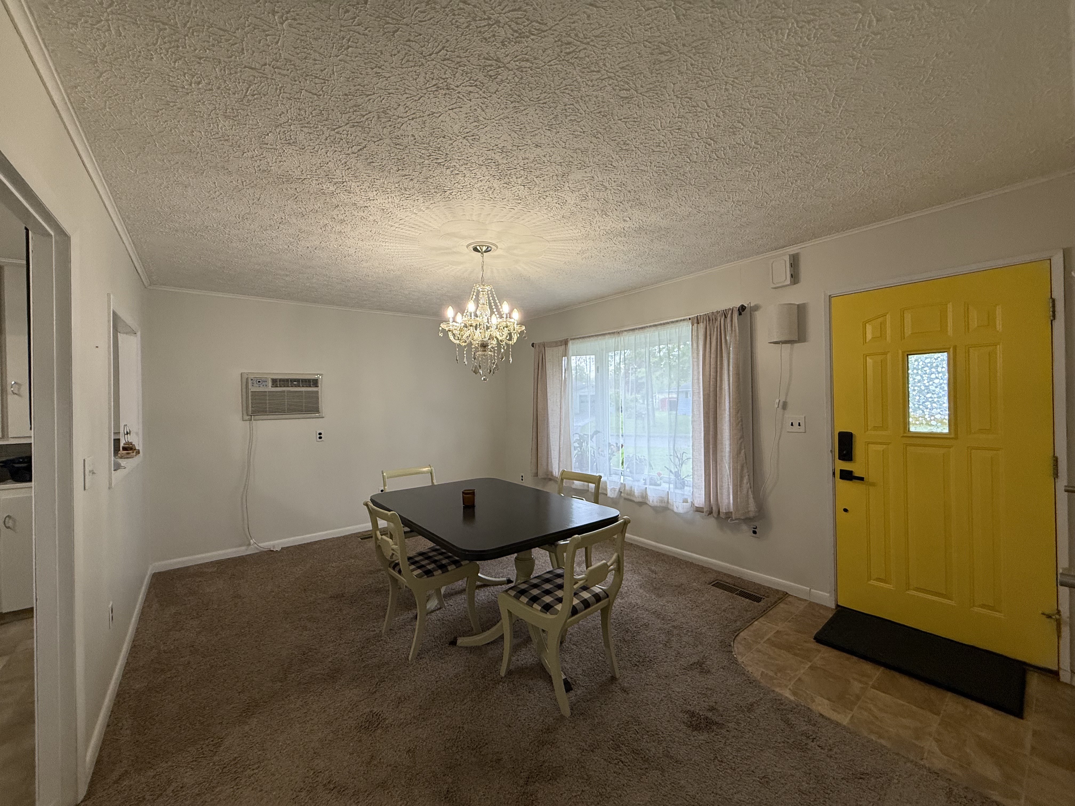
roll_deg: +0.8
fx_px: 435
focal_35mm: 14
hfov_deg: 102.1
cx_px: 538
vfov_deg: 85.7
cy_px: 403
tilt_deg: +0.6
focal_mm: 2.22
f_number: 2.2
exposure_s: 1/120
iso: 200
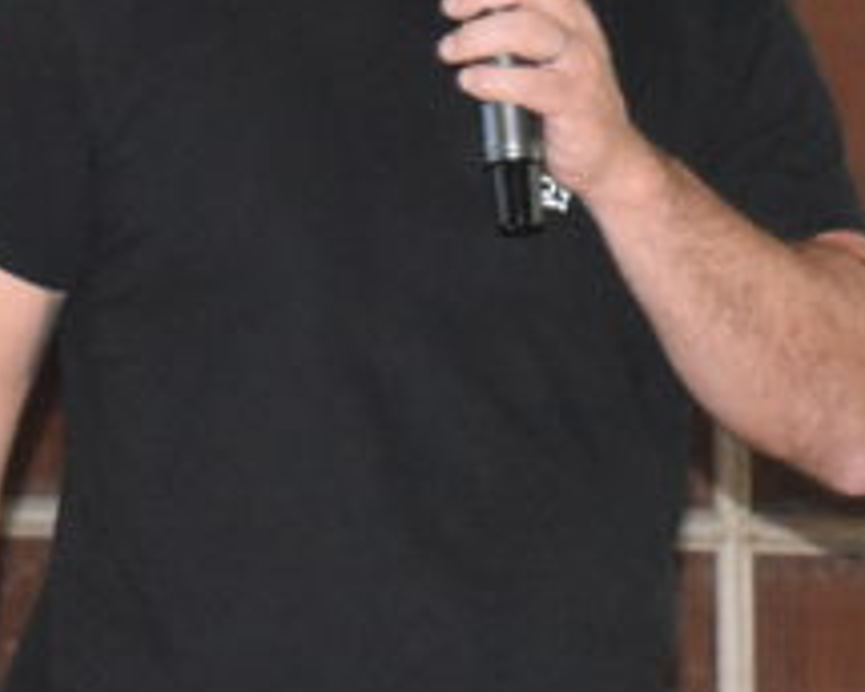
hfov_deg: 5.3
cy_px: 227
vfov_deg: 4.2
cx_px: 656
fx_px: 9427
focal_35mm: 368
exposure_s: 1/60
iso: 4500
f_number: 5.6
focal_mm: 55
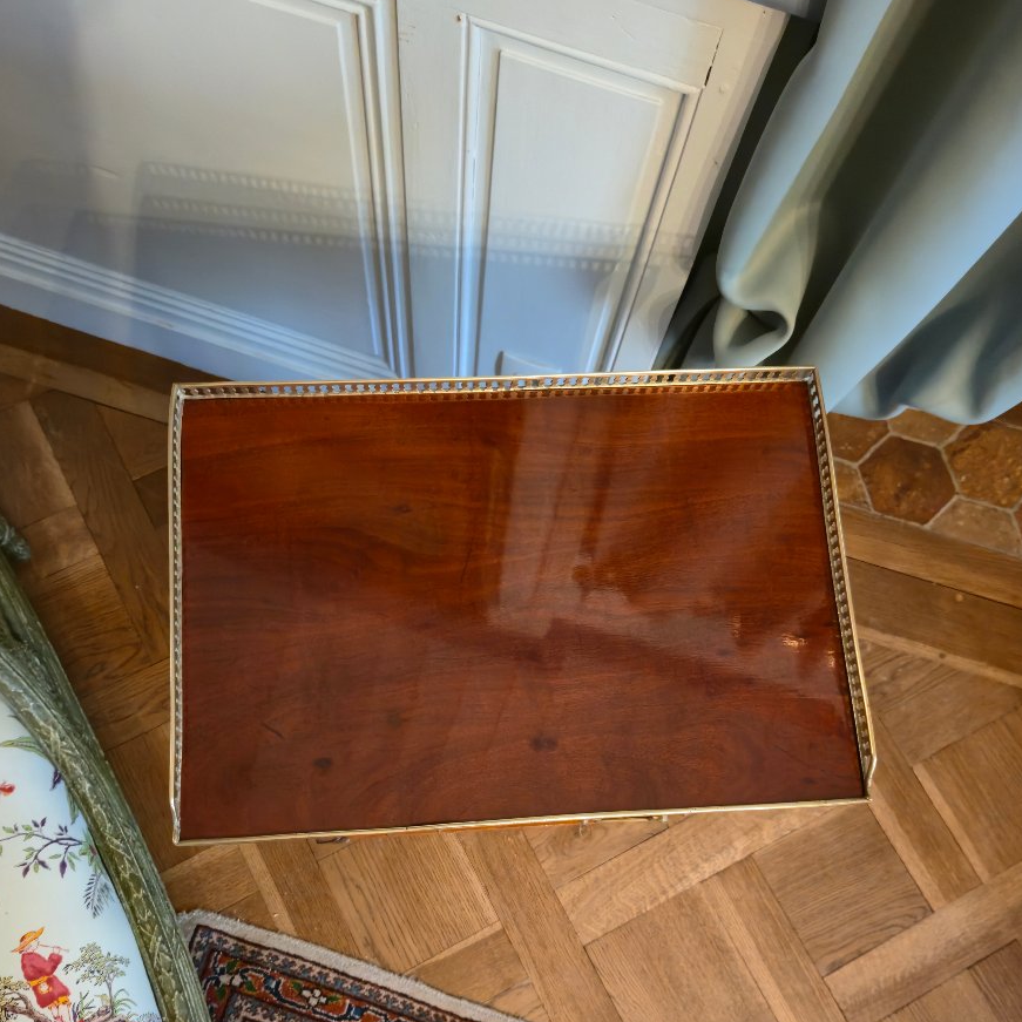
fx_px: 935
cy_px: 666
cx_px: 521
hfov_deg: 57.3
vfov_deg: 56.3
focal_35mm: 28
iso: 640
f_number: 1.8
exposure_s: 1/25
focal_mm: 5.4
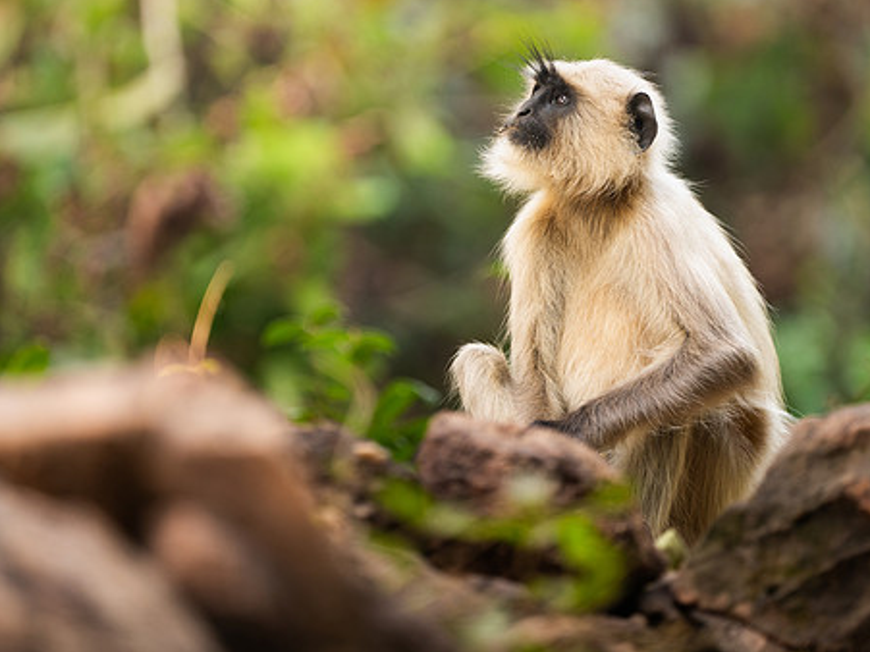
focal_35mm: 1039
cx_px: 415
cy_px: 302
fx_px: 26106
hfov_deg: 1.9
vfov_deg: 1.4
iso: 500
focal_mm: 840
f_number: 5.6
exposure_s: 1/125
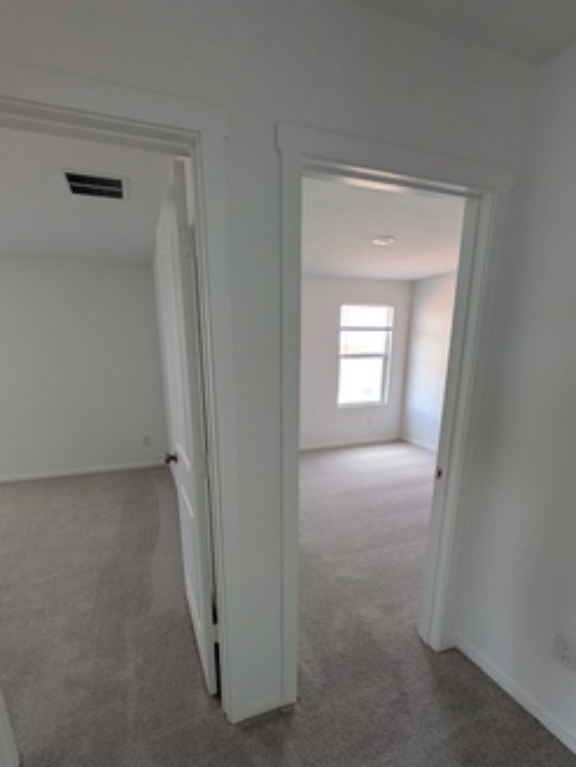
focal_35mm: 17
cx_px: 268
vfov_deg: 90.3
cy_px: 445
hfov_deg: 74.7
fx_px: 377
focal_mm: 1.85
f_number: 2.2
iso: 85
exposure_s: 1/120
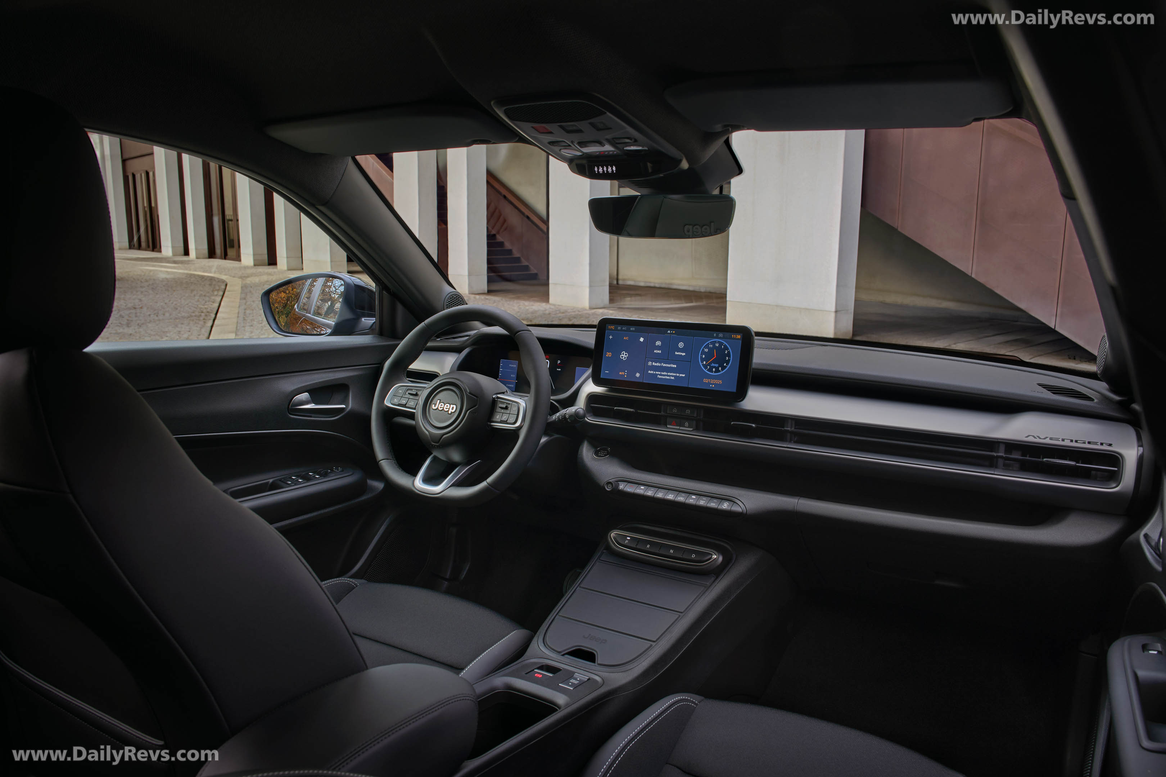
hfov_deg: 71.5
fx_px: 810
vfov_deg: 51.3
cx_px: 583
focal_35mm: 25
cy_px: 388
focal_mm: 25
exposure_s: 1/20
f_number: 9
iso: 125
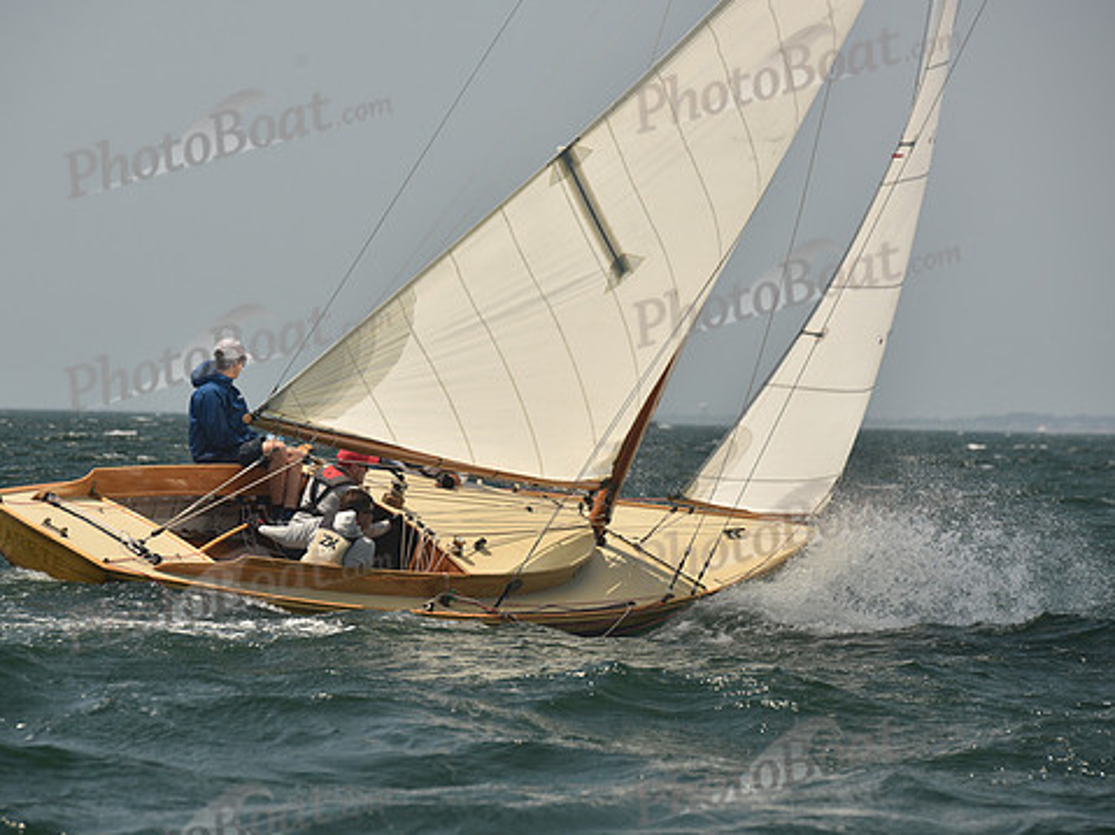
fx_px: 7503
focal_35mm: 233
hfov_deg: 8.5
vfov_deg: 6.4
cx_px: 514
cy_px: 441
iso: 250
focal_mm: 200
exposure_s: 1/640
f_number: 7.1
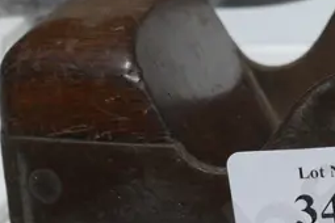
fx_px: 1321
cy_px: 36
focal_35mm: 142
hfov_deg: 13.4
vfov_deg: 9.6
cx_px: 541
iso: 250
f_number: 4
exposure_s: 1/60
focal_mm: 17
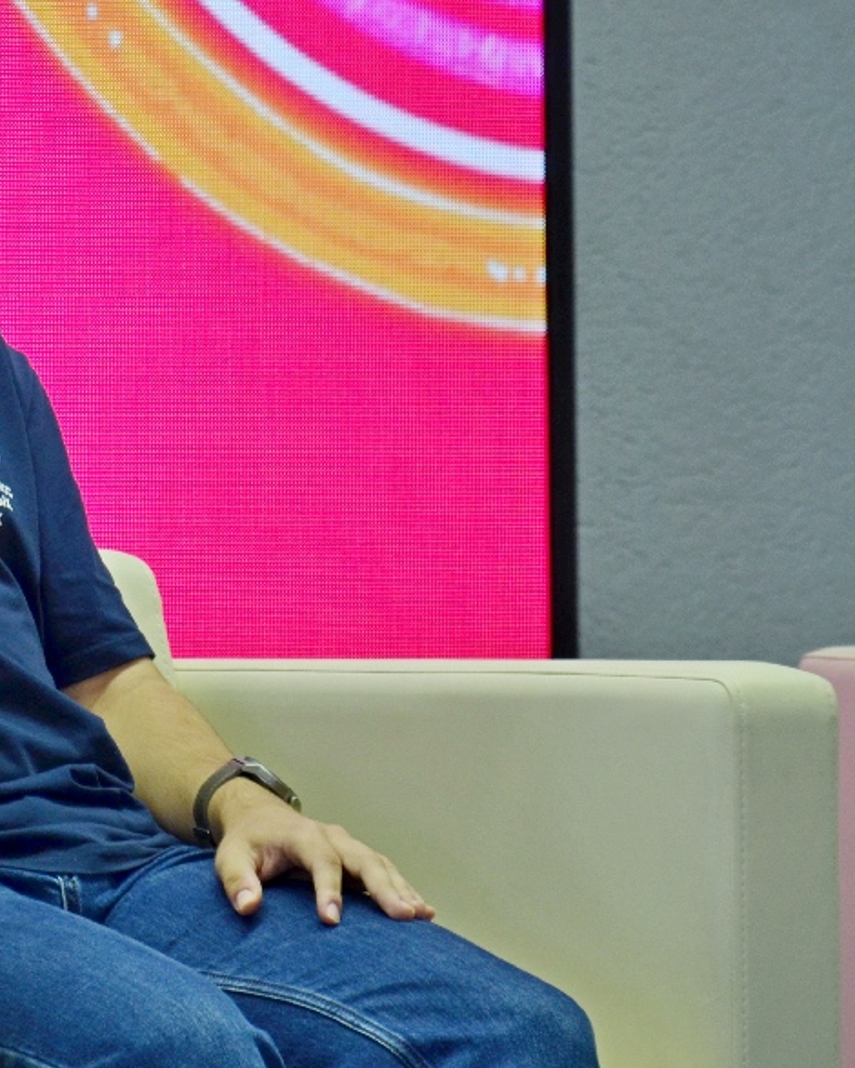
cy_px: 344
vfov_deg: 6.4
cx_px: -182
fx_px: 9546
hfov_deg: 5.1
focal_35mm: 302
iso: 320
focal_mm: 105
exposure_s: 1/30
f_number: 5.6
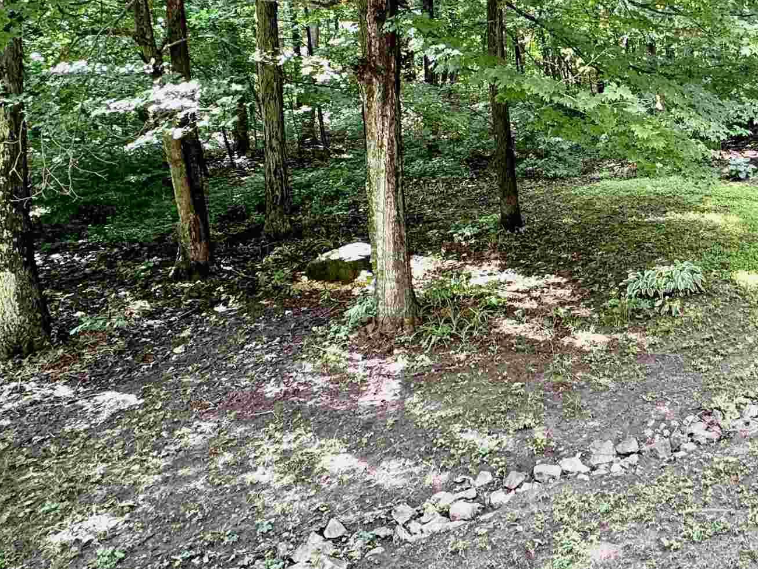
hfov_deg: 49.6
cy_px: 186
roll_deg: +2.0
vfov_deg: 42.3
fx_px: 723
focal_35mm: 33
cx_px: 674
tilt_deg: -4.0
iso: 160
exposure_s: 1/99
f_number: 2.2
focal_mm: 2.22
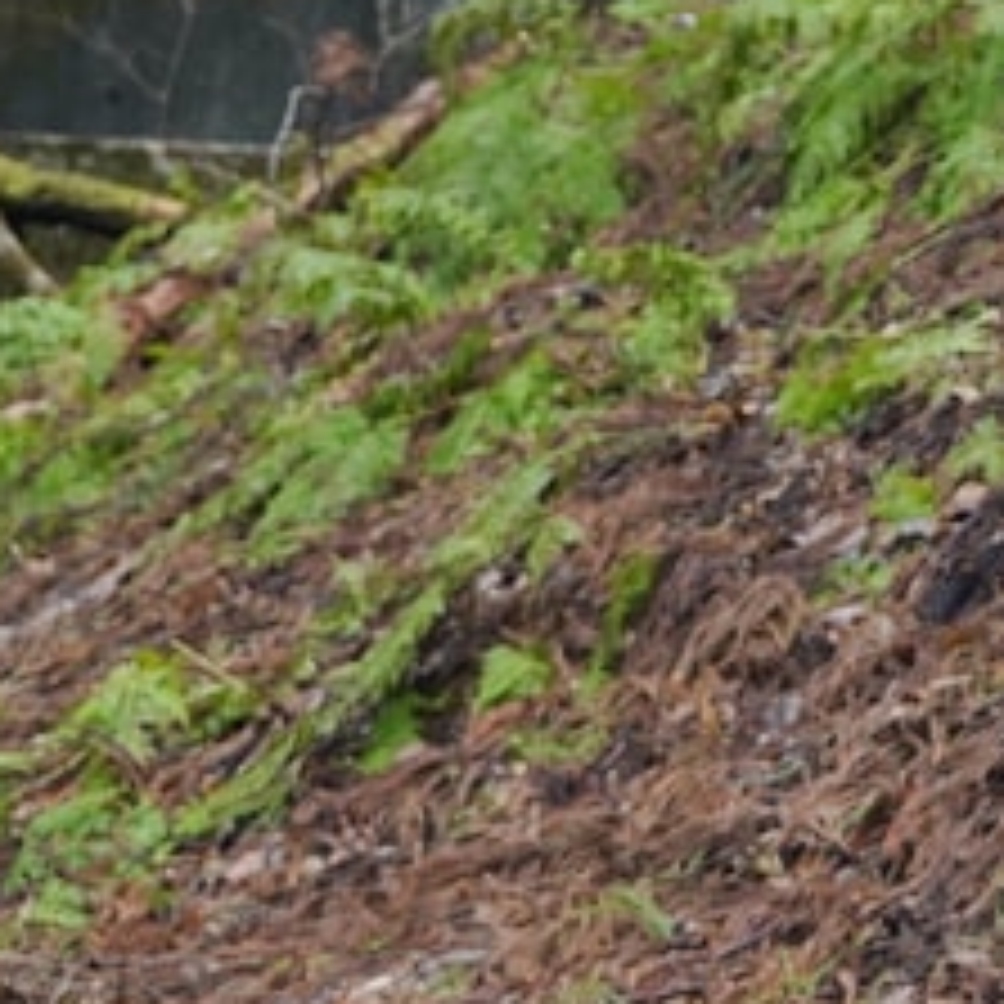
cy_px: -59
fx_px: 4496
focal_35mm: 137
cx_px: 1895
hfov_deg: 11.6
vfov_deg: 12.6
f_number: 4
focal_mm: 30
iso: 800
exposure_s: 1/160
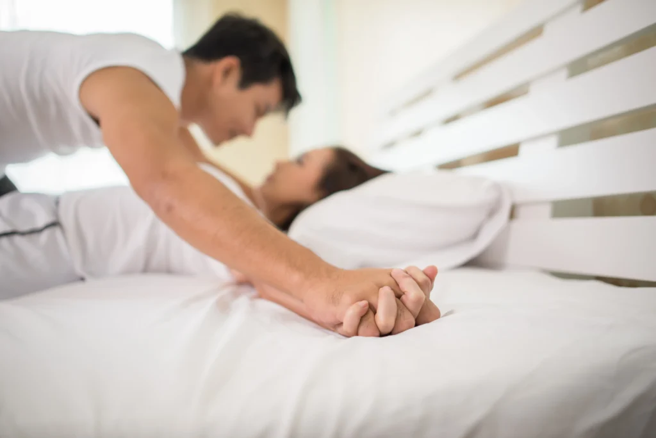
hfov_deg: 65.5
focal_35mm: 28
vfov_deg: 46.4
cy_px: 219
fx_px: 510
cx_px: 328
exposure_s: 1/250
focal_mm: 28
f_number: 1.8
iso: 200
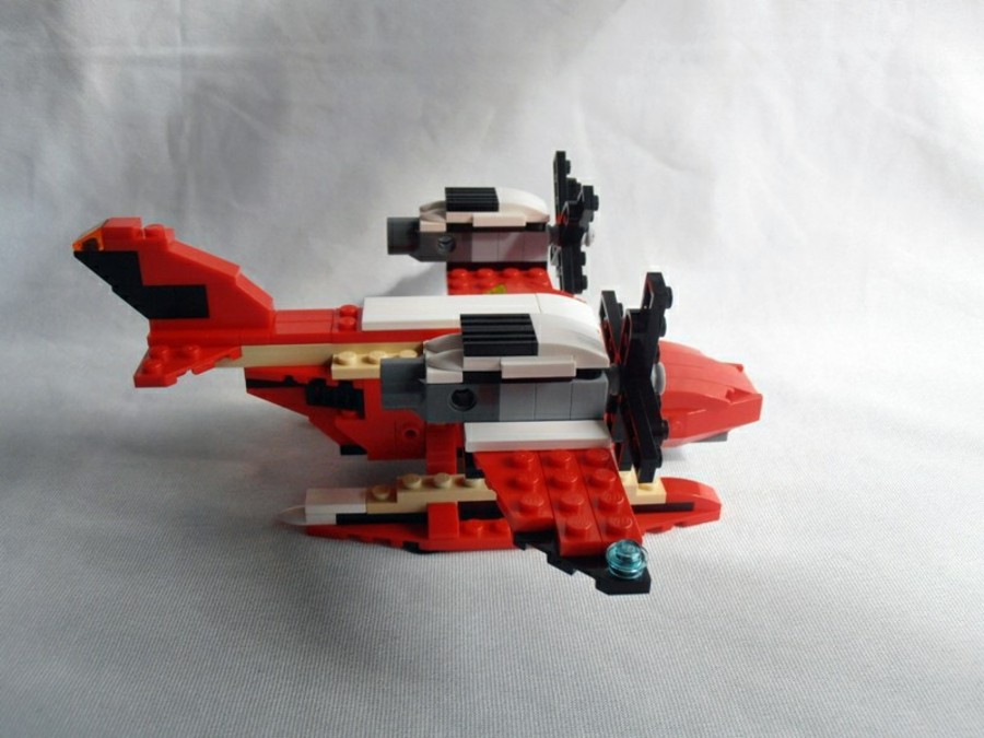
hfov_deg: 50.1
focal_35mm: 37
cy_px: 369
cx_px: 492
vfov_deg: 38.7
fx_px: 1052
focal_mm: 6.61
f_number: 3.9
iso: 80
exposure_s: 1/320
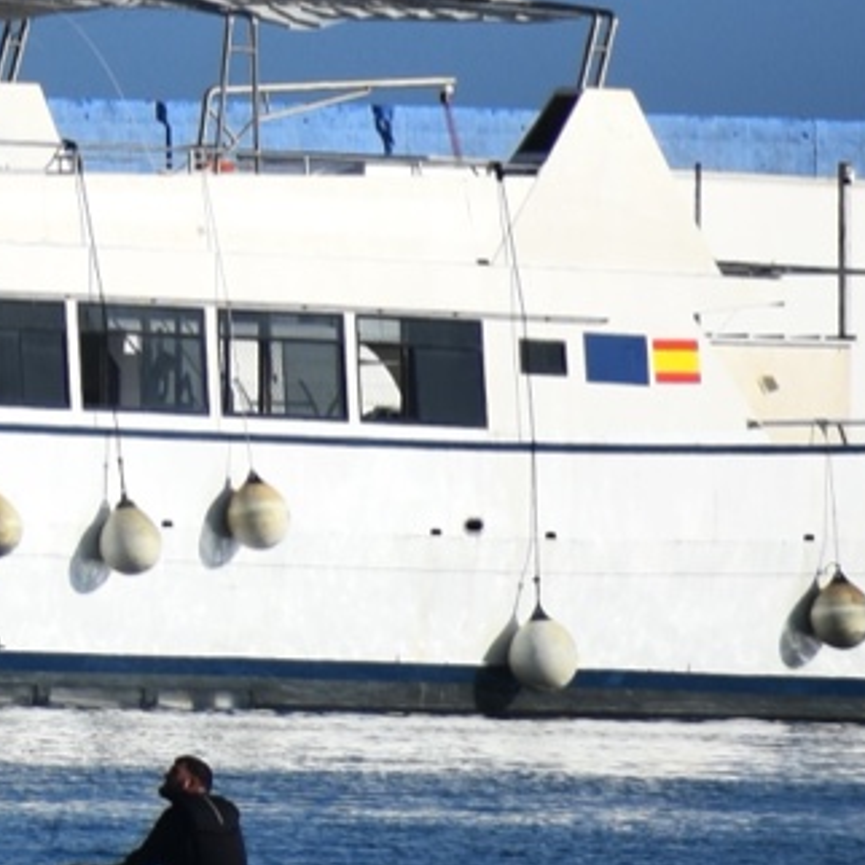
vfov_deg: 1.5
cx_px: -1244
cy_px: -293
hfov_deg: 1.5
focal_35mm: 1204
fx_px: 34039
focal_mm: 190
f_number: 8
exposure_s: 1/1000
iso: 160
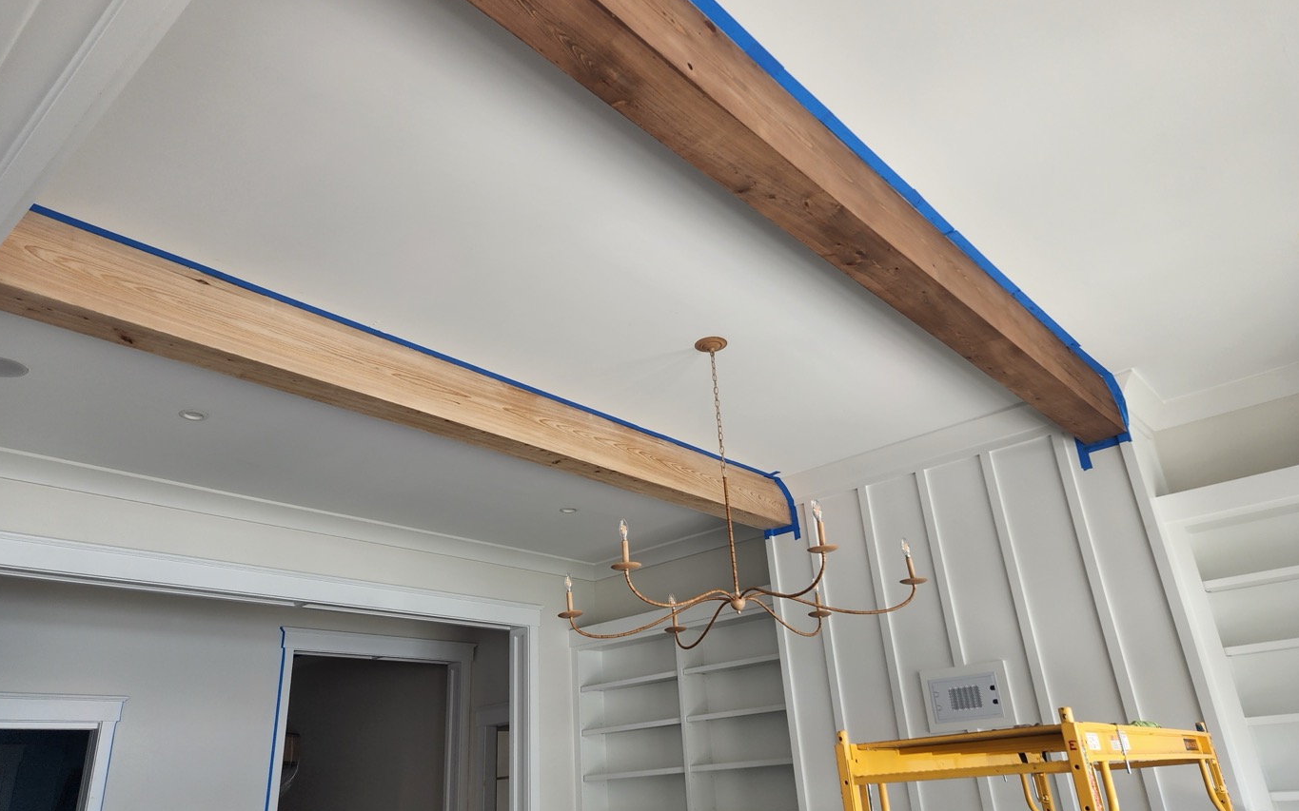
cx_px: 639
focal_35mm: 25
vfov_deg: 49.3
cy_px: 415
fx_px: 885
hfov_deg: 72.5
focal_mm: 5.4
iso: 64
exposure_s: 1/180
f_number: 1.8
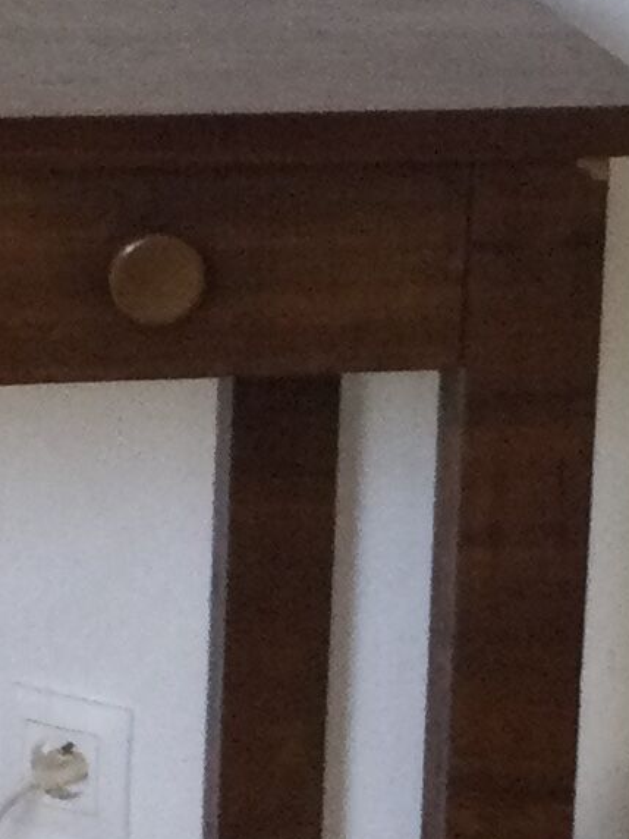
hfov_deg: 8.4
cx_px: 422
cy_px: 318
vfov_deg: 11.2
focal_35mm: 177
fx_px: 4288
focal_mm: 3.3
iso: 80
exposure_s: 1/33
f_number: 2.4
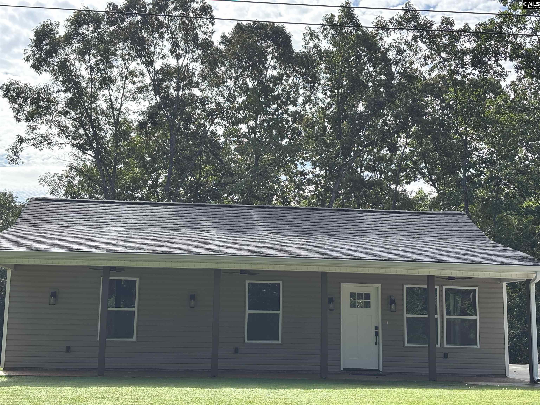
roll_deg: -1.5
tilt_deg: +8.6
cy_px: 202
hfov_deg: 36.8
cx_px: 270
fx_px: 811
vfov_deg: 28.0
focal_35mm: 52
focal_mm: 5.96
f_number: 1.6
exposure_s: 1/1220
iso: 32
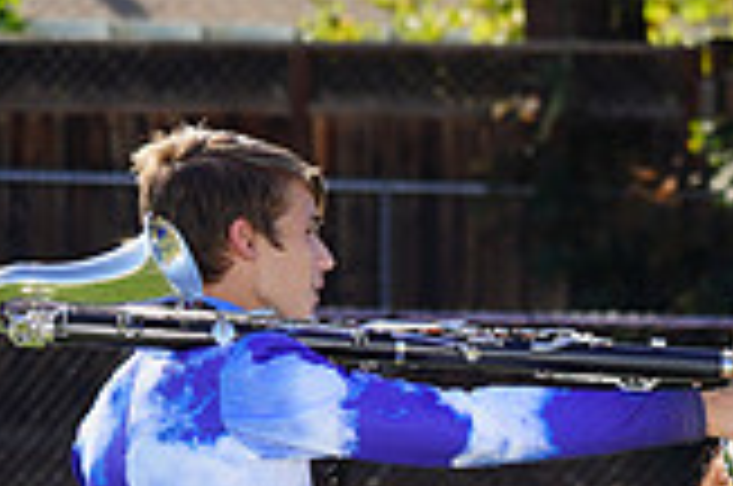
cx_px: 1268
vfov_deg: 2.9
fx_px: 9551
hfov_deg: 4.4
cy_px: 752
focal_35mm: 470
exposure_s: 1/200
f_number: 6.3
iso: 100
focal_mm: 132
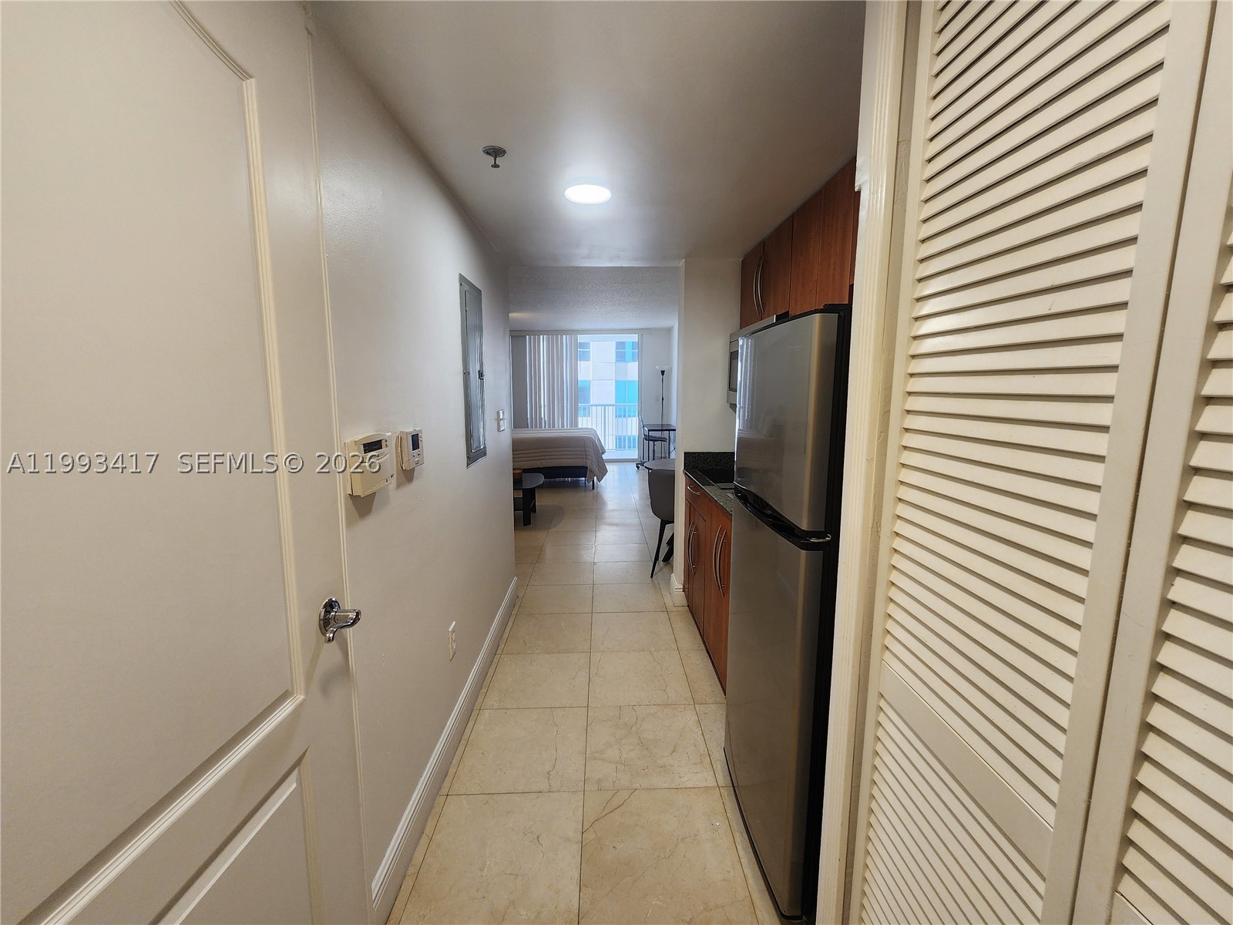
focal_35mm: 13
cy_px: 462
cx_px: 616
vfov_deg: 89.9
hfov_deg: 106.2
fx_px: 463
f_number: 2.2
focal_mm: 2.2
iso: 160
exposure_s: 1/60
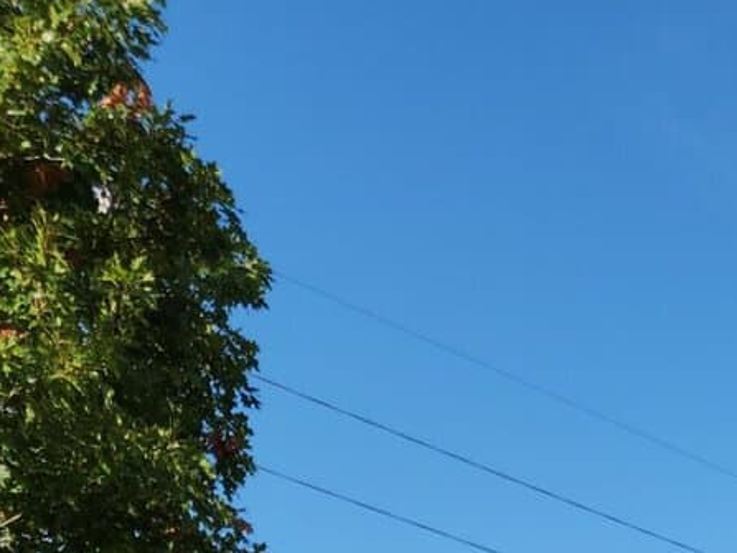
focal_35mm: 103
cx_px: 1090
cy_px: 1146
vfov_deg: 12.5
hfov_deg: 17.3
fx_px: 2192
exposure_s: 1/1770
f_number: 1.8
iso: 20
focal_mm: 5.4
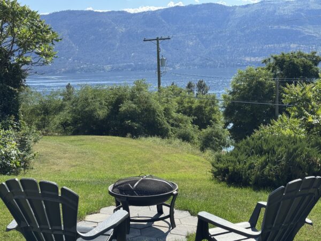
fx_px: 445
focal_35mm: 48
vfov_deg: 30.3
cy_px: 120
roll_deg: +2.0
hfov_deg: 39.7
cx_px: 160
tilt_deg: -6.4
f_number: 1.78
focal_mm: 6.76
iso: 64
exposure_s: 1/2331
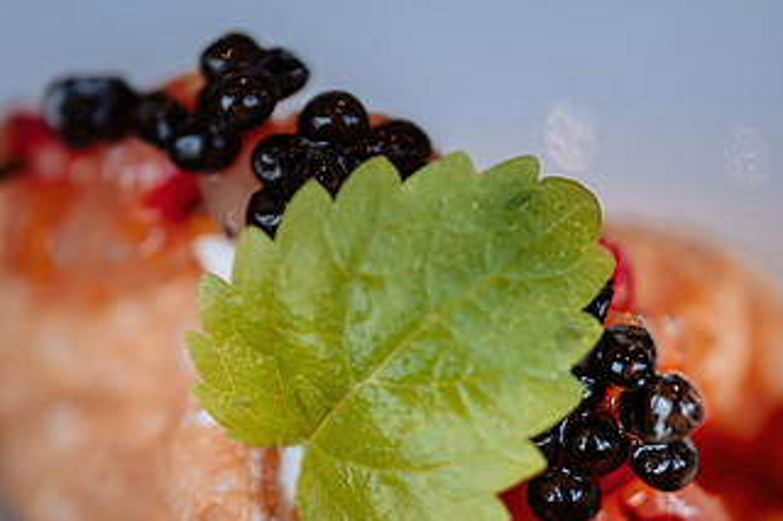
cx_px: 314
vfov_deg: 5.5
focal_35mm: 249
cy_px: 403
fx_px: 5413
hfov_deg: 8.3
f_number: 2.8
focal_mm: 80
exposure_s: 1/160
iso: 200
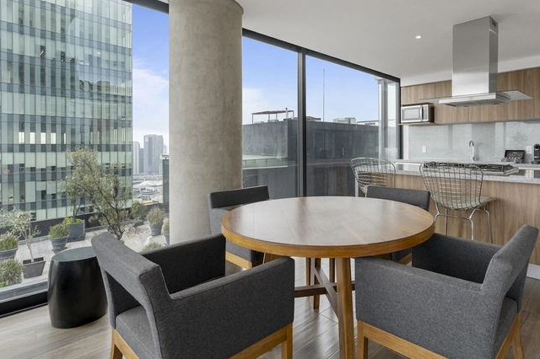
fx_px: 300
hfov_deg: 82.8
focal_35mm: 20
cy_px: 155
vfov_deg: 61.6
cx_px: 329
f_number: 9
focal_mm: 16
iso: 200
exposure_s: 1/13
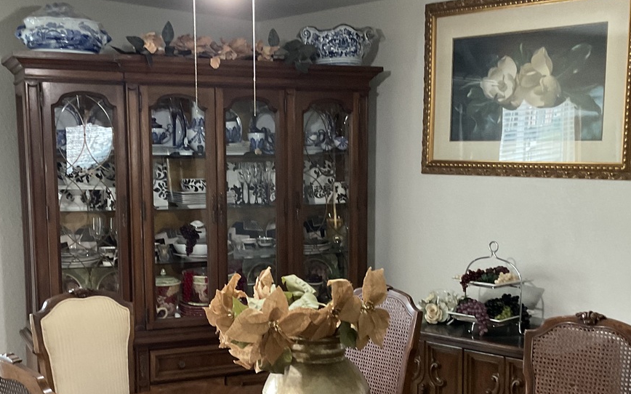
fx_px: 877
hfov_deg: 39.6
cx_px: 289
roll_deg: +0.5
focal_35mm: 51
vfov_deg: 25.1
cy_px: 281
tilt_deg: -8.7
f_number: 1.8
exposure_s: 1/40
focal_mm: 3
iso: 250
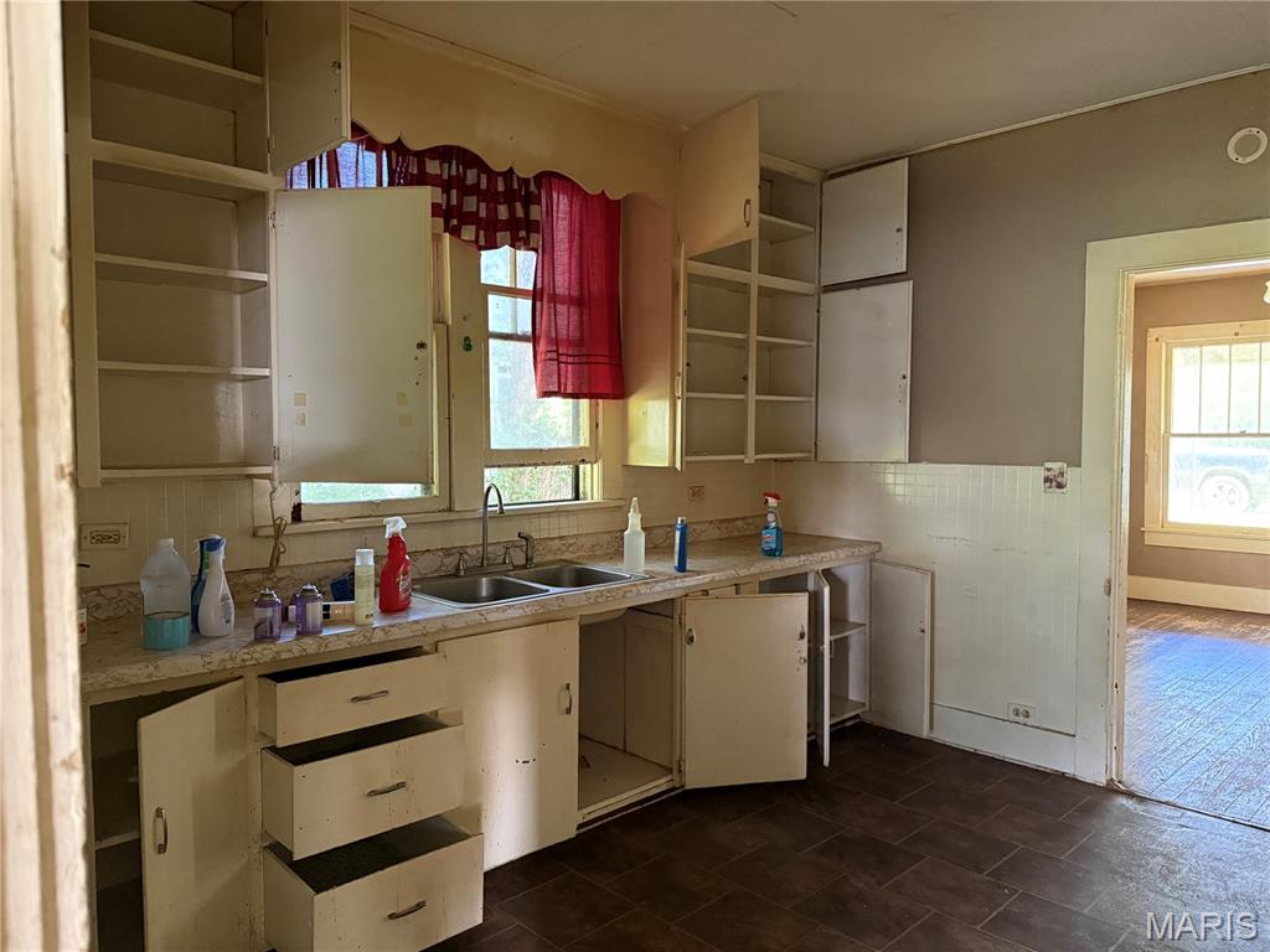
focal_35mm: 24
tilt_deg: -2.8
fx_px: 881
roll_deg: -0.3
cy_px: 476
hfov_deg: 71.6
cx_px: 635
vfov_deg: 56.8
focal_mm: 6.76
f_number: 1.78
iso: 800
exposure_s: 1/45
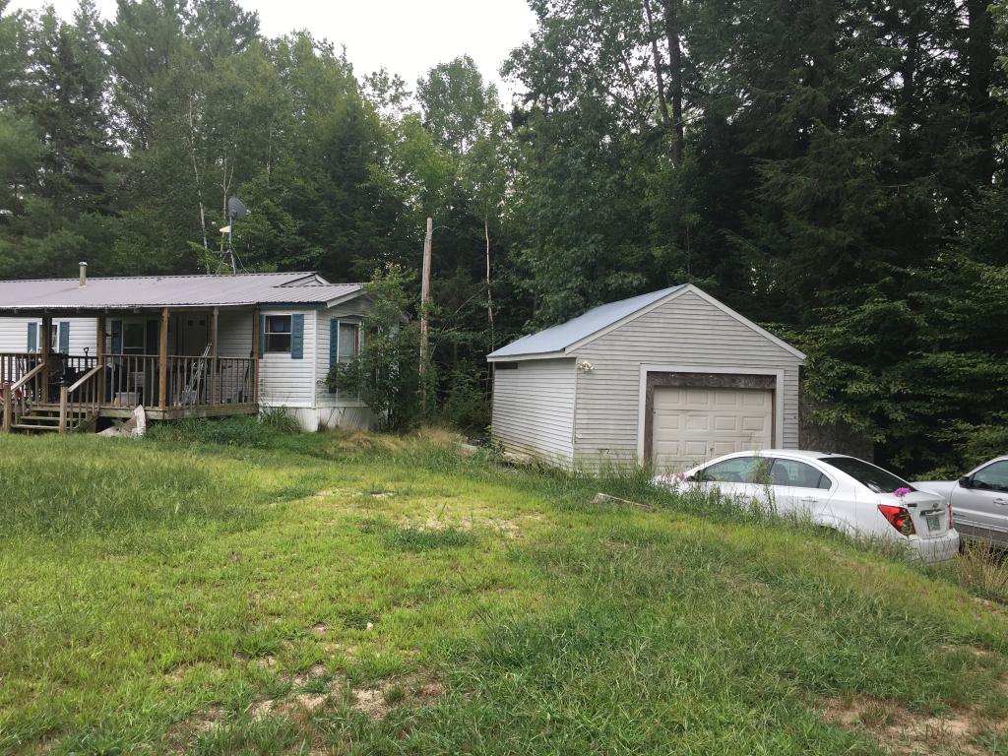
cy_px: 378
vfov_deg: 48.2
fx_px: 844
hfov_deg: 61.7
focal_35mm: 29
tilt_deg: +0.2
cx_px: 504
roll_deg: -0.6
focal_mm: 4.15
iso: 25
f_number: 2.2
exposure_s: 1/242
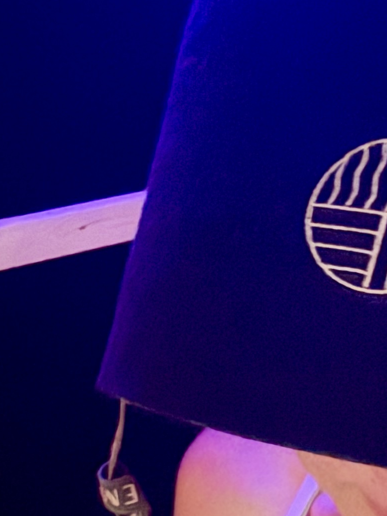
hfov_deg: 16.4
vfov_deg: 21.7
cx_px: 191
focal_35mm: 90
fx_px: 1341
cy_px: 334
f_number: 1.9
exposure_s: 1/15
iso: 1250
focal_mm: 2.69
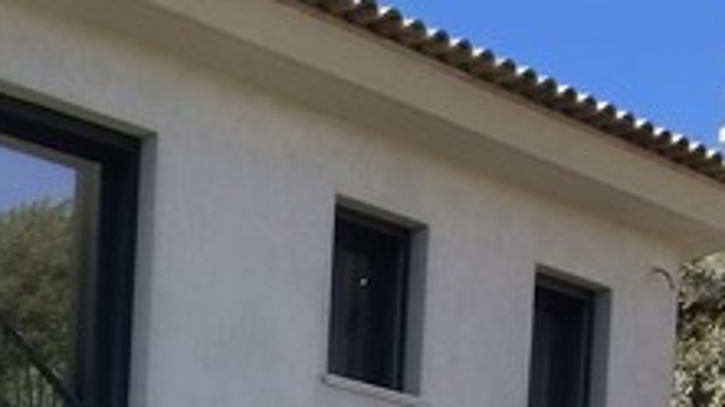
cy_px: 926
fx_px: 1479
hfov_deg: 20.7
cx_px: -518
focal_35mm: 77
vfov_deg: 12.7
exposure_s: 1/4464
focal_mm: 2.2
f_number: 2.2
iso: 100
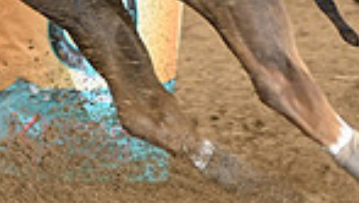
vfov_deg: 2.8
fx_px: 4145
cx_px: 134
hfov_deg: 5.0
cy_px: -221
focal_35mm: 435
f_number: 2.8
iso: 3200
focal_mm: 105
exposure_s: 1/250
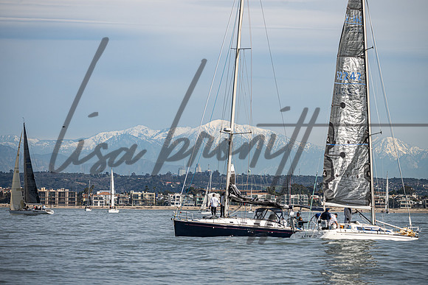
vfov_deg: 5.7
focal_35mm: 240
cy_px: 124
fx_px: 2856
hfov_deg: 8.6
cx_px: 219
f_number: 5
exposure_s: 1/2000
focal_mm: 200
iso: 125
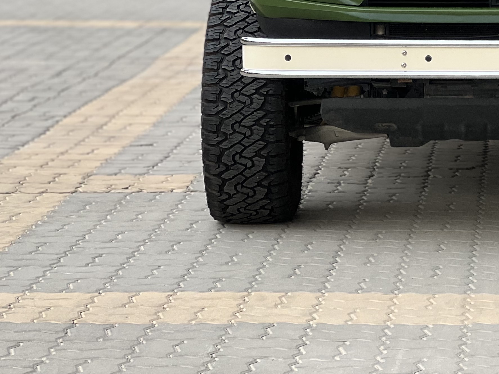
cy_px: -21
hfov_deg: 11.2
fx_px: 2523
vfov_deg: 8.4
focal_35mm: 175
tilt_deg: -2.8
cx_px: 504
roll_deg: +0.0
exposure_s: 1/145
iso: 20
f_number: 2.8
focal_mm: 9
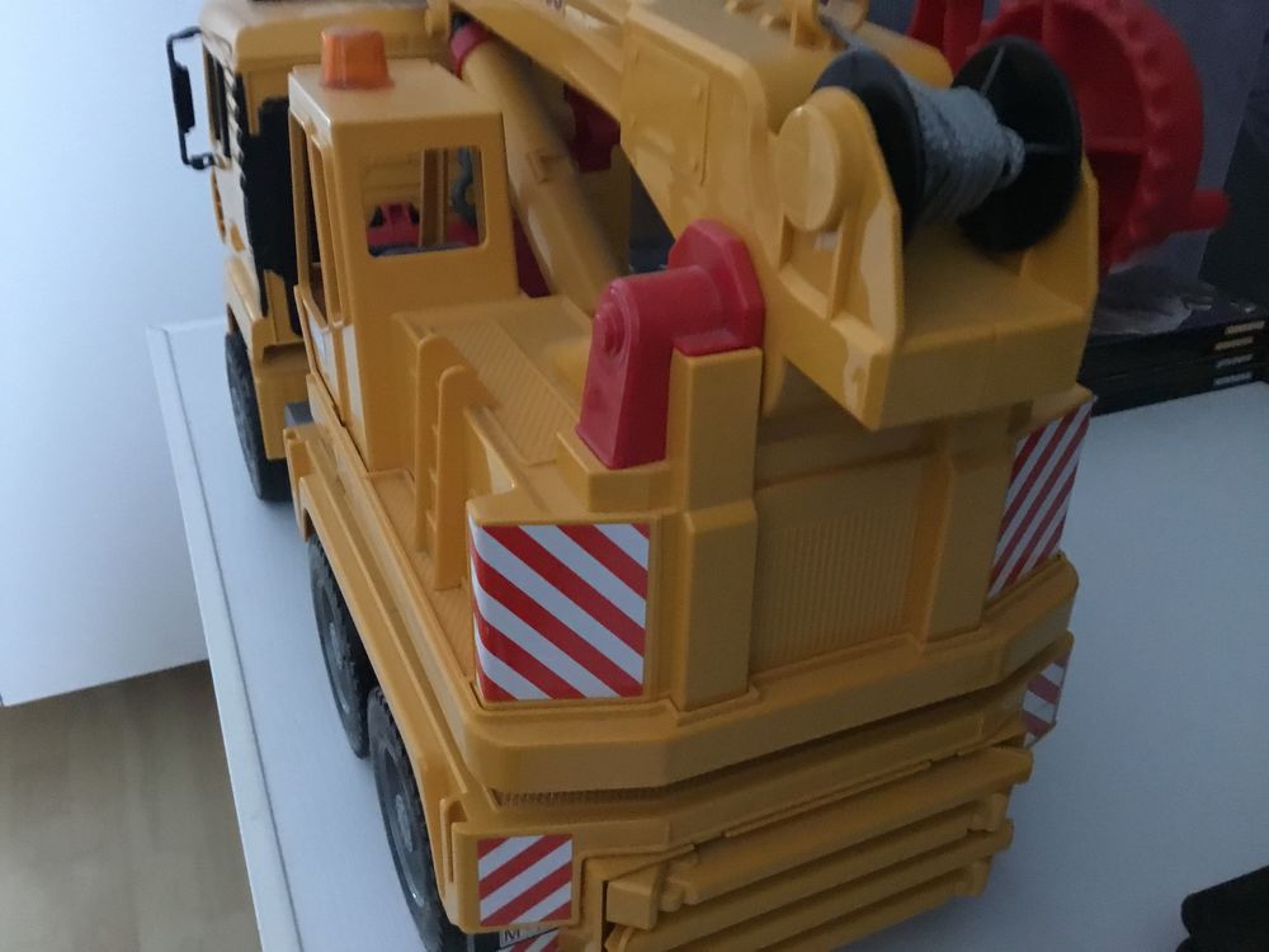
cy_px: 476
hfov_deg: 58.4
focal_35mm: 31
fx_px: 1136
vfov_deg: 45.4
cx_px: 634
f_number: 2.4
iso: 500
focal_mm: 3.3
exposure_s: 1/17
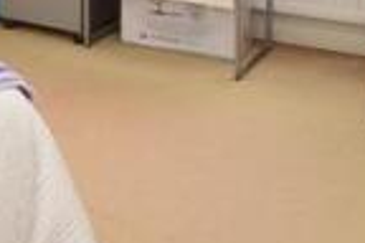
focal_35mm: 75
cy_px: -178
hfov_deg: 21.2
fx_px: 763
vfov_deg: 15.8
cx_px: -231
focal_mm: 11
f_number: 6.3
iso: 200
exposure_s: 1/80
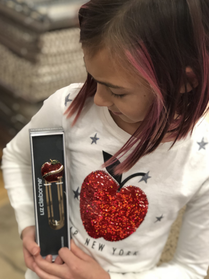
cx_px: 106
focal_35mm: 60
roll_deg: -14.2
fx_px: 483
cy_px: 141
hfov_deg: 24.4
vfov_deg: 32.2
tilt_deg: -30.9
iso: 320
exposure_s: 1/30
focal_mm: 6.6
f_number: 2.8
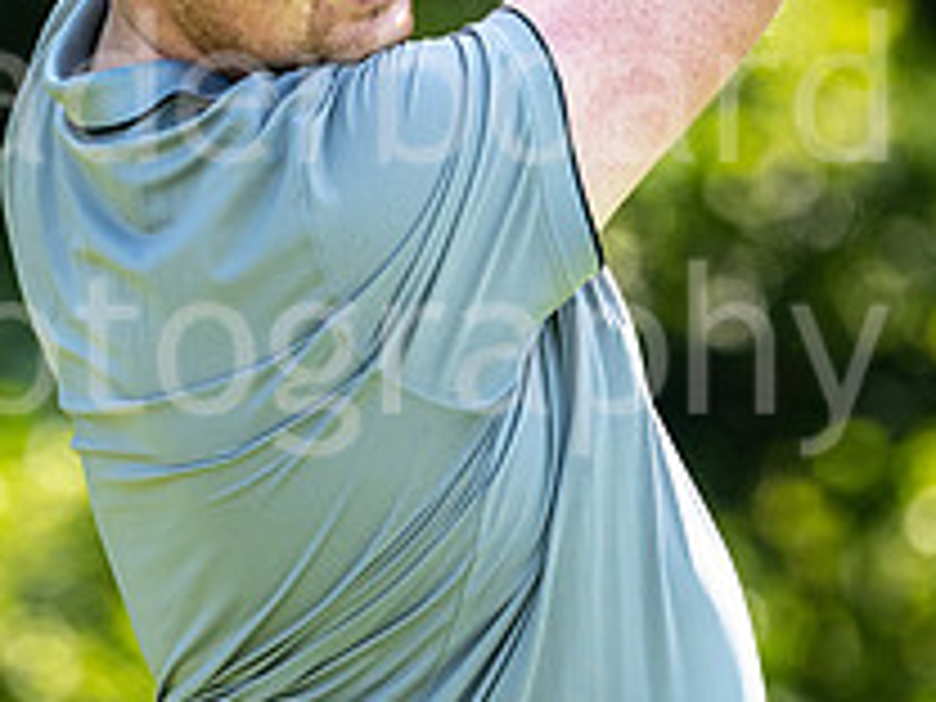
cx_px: 320
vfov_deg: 1.2
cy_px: 130
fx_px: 32637
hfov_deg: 1.6
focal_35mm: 1207
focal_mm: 300
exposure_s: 1/800
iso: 200
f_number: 4
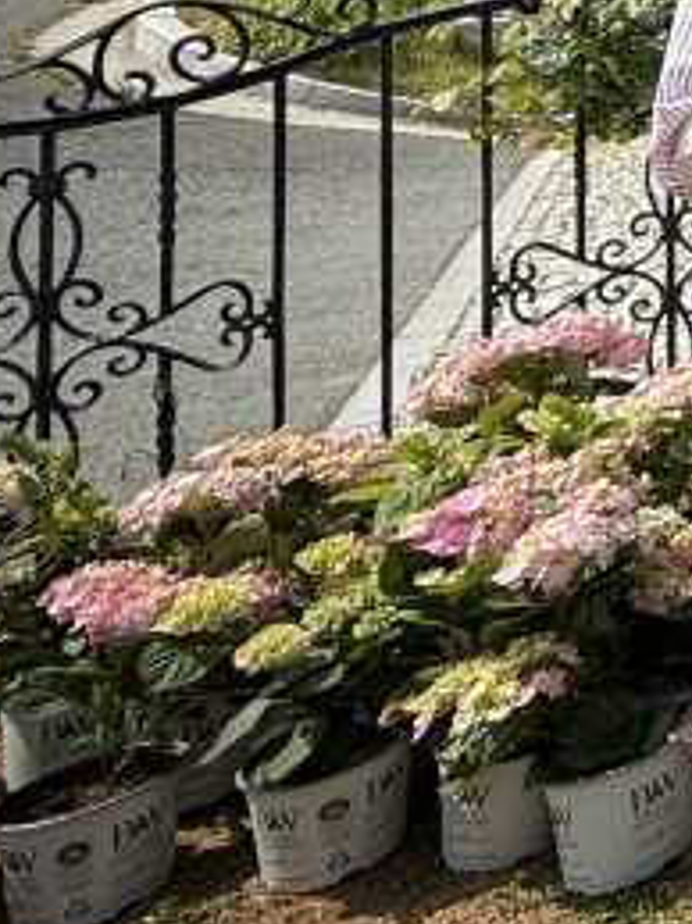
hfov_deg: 16.2
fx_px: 1441
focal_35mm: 54
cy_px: -150
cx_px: 1562
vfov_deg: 30.8
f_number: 2.2
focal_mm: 2.22
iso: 50
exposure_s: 1/970
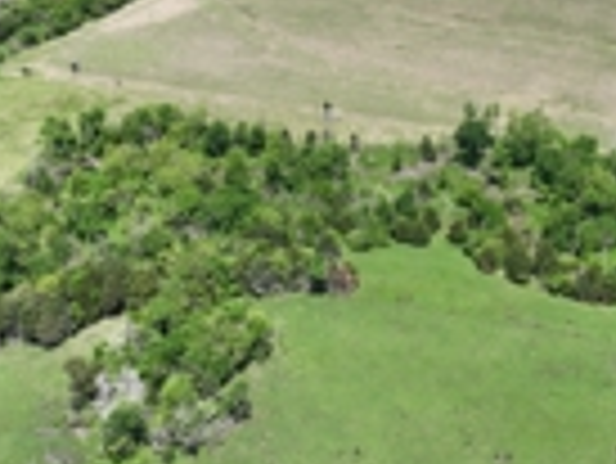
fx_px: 1247
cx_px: 450
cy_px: 68
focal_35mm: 70
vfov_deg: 20.7
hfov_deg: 27.4
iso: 100
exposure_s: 1/1000
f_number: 2.8
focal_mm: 12.29
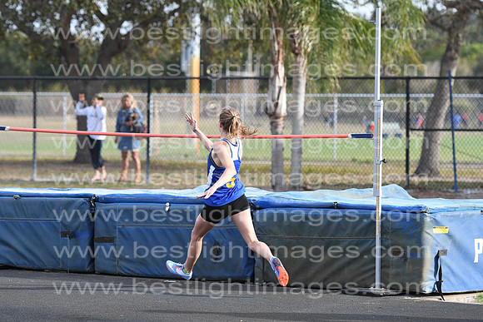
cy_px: 161
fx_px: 2516
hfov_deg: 11.0
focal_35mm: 188
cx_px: 242
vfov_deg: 7.3
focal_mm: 125
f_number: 4
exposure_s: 1/1600
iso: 400
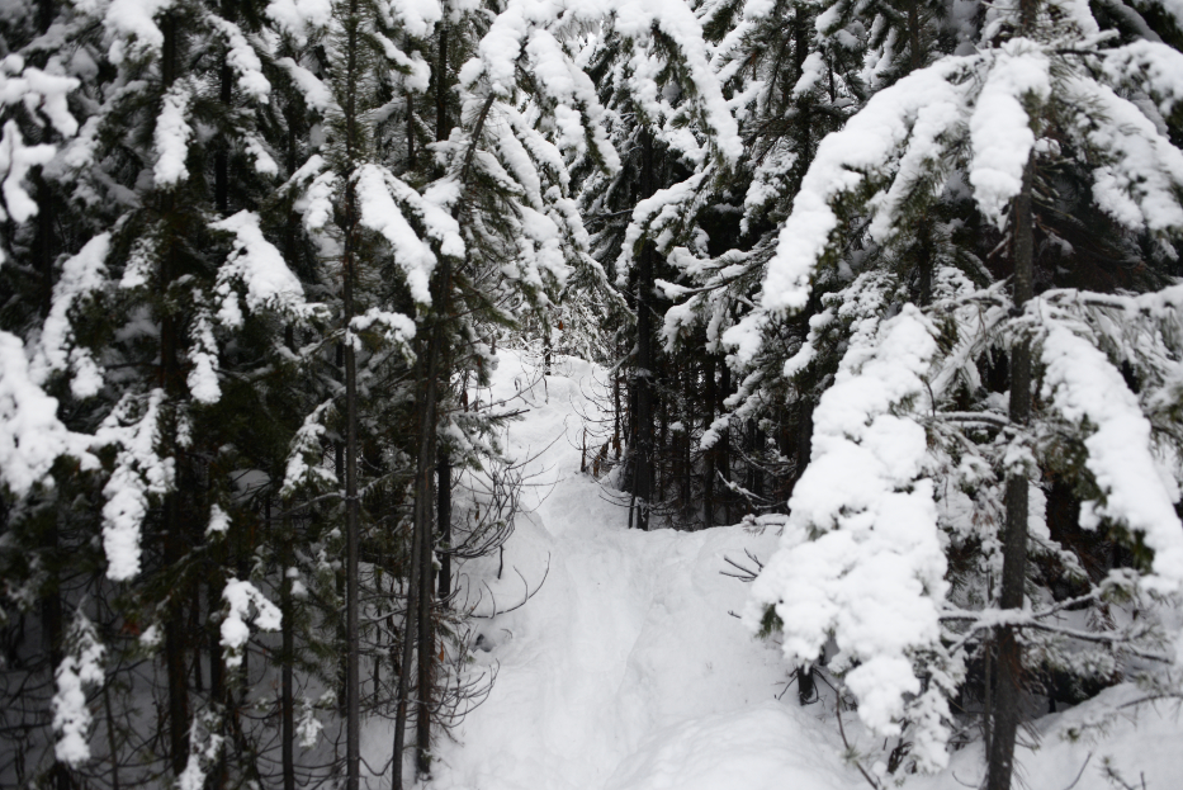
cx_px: 621
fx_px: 986
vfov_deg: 43.6
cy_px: 418
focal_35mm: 30
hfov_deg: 61.9
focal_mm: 28
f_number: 3.5
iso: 250
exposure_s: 1/400
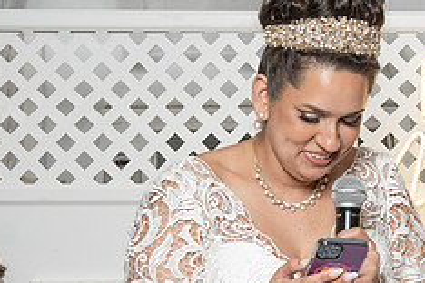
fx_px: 2054
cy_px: 145
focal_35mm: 174
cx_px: 580
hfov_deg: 11.5
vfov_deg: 7.9
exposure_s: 1/200
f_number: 5.6
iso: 1000
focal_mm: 49
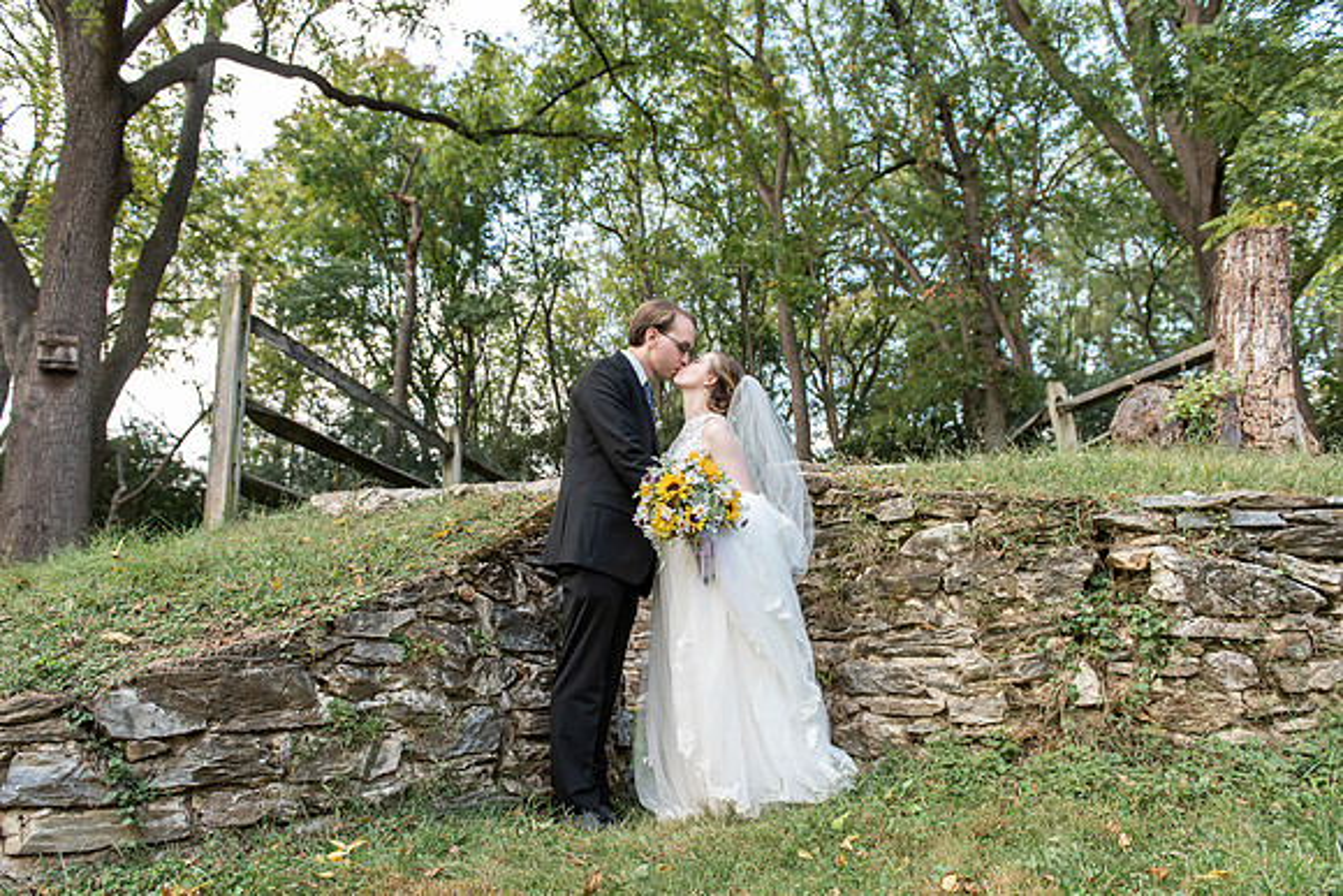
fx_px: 934
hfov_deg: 71.4
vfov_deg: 51.3
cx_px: 653
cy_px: 462
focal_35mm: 25
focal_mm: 24
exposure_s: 1/400
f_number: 3.5
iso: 400
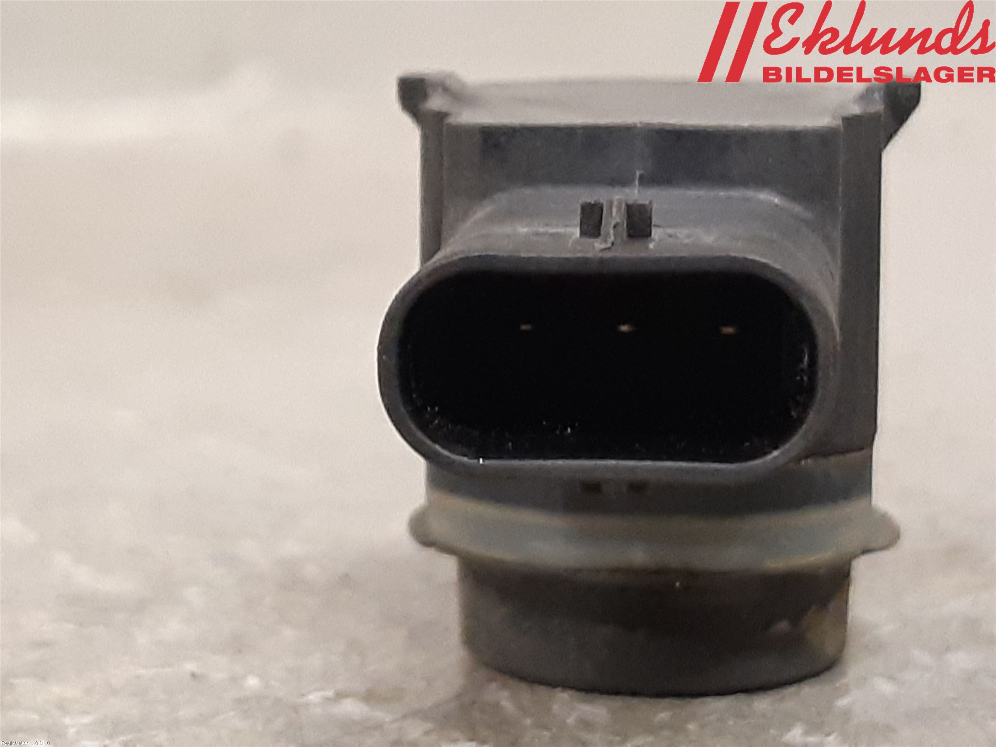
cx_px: 498
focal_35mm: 26
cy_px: 374
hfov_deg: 67.3
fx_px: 748
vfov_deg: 53.1
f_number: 1.7
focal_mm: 3.93
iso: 250
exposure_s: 1/33
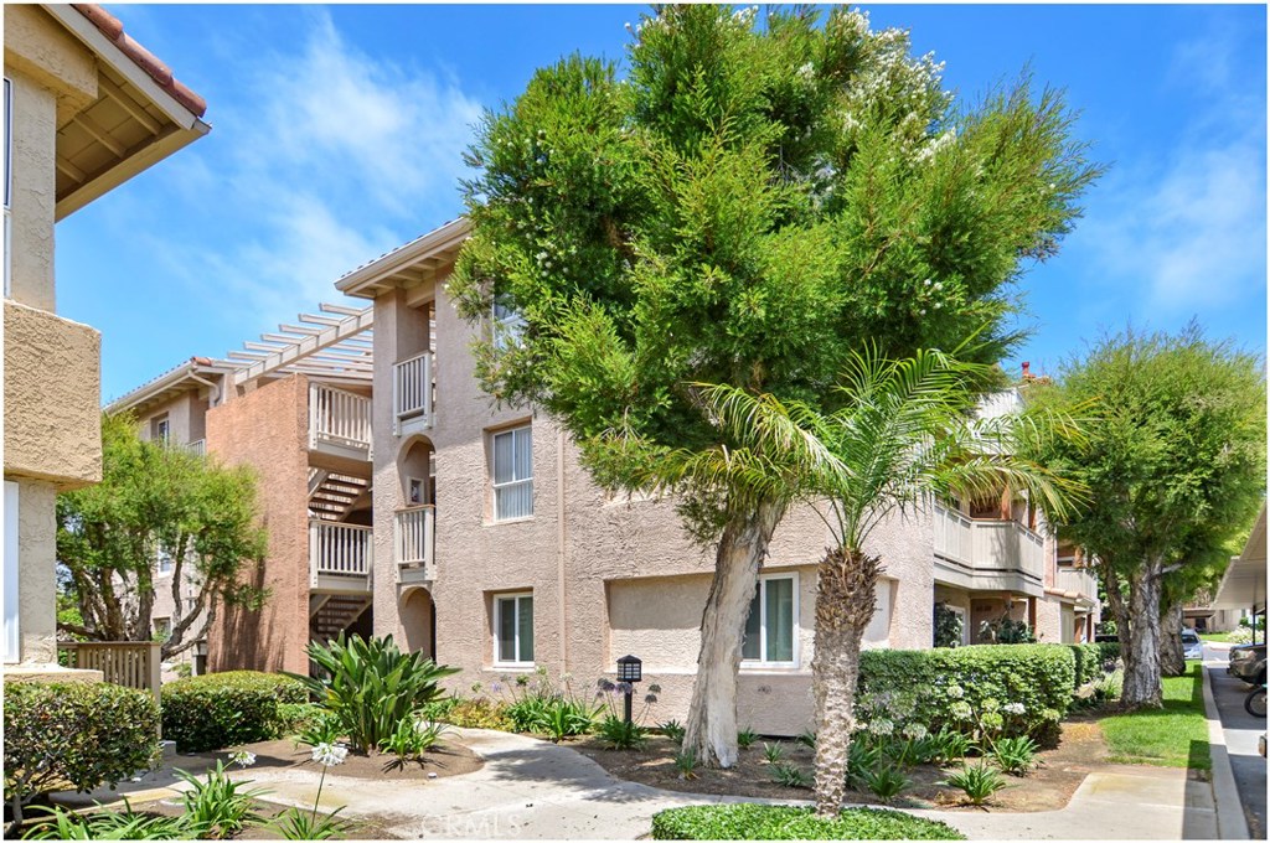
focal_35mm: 20
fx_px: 687
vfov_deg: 63.1
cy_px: 422
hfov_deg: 85.5
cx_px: 635
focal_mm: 13
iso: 100
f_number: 3.2
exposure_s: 1/1000
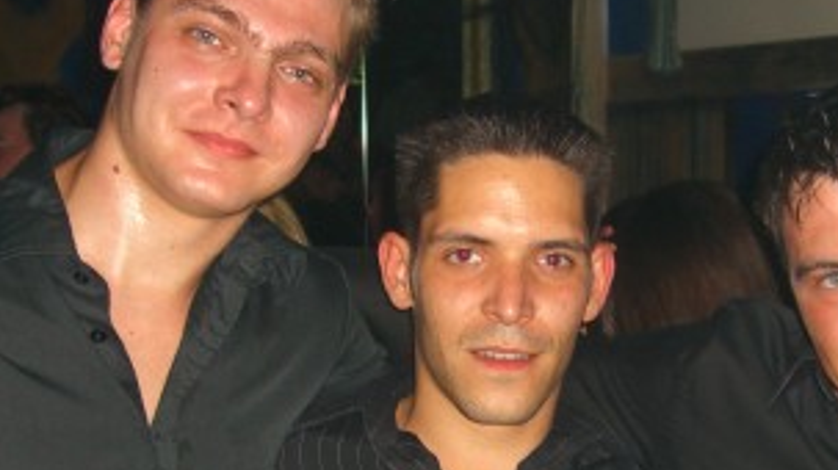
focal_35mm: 82
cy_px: 401
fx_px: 1821
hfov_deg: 25.9
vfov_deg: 14.6
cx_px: 473
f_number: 2.8
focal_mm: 7.9
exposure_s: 1/60
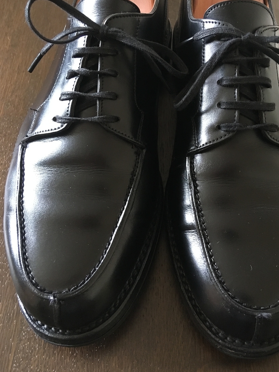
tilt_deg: -54.2
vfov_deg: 49.9
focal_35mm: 37
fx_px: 398
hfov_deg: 38.4
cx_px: 171
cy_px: 151
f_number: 2.2
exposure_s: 1/15
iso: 200
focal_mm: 4.15
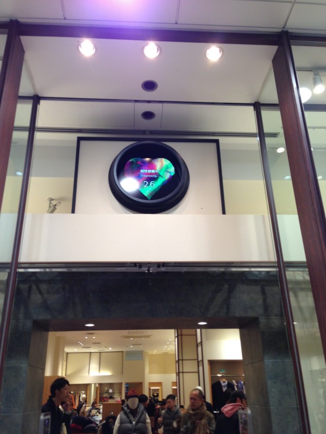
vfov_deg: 55.4
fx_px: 414
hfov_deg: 42.9
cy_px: 217
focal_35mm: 33
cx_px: 163
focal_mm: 4.13
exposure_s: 1/30
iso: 50
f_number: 2.4
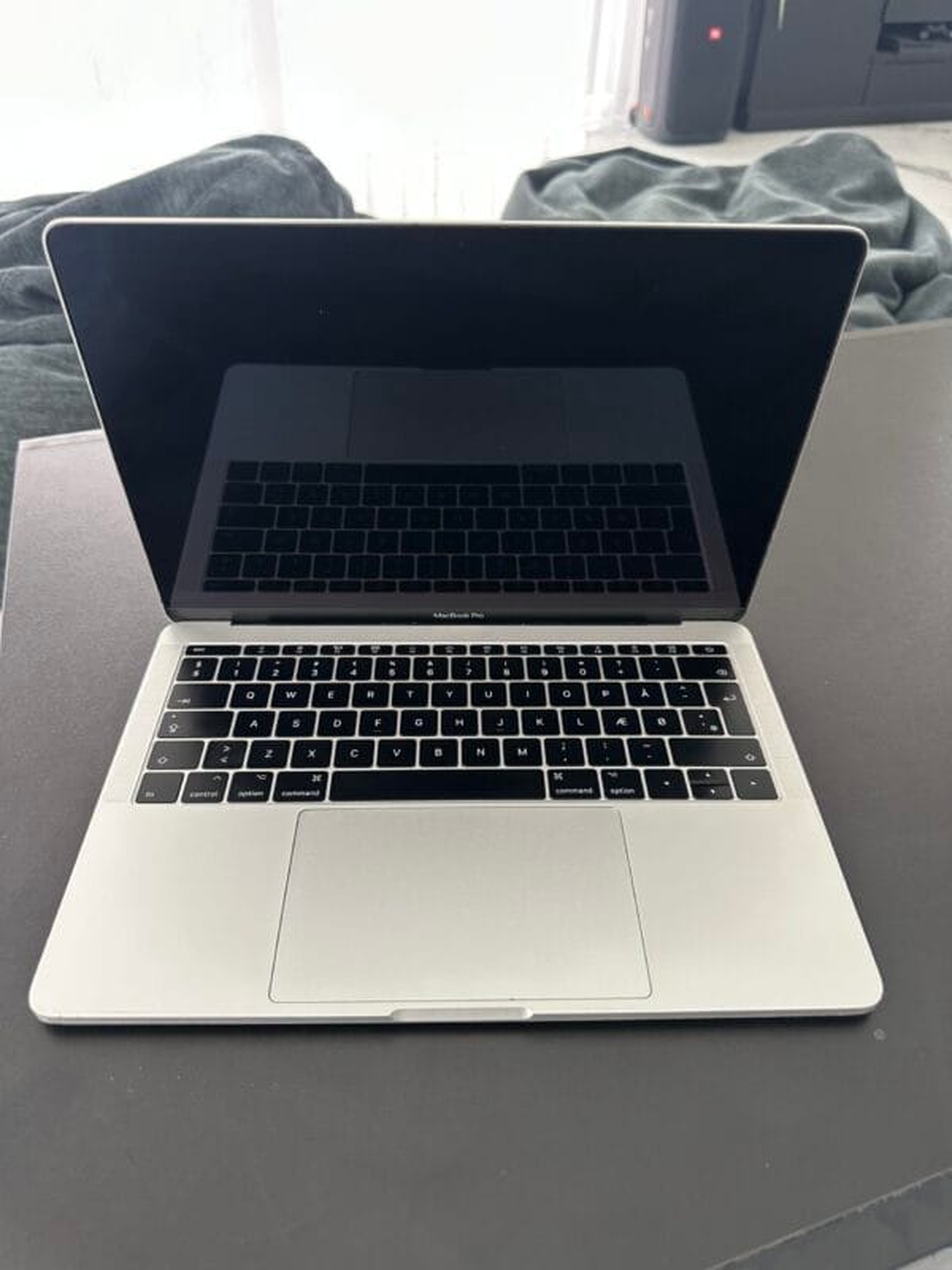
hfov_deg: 56.8
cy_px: 635
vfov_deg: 71.6
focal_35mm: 24
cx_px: 476
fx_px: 880
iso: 250
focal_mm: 6.86
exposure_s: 1/87
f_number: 1.78
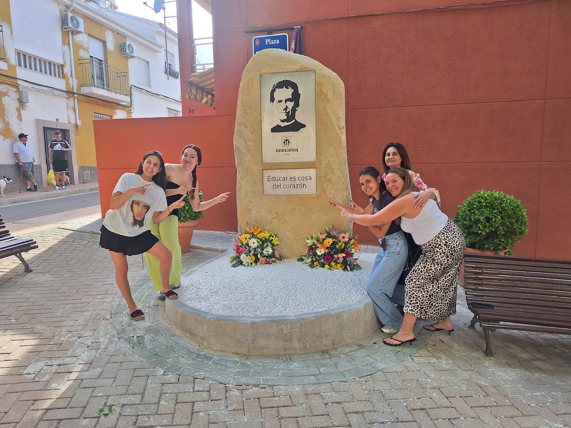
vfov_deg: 58.9
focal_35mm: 23
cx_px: 286
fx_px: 379
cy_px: 214
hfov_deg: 73.9
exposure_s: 1/337
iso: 40
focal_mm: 5.54
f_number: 1.8
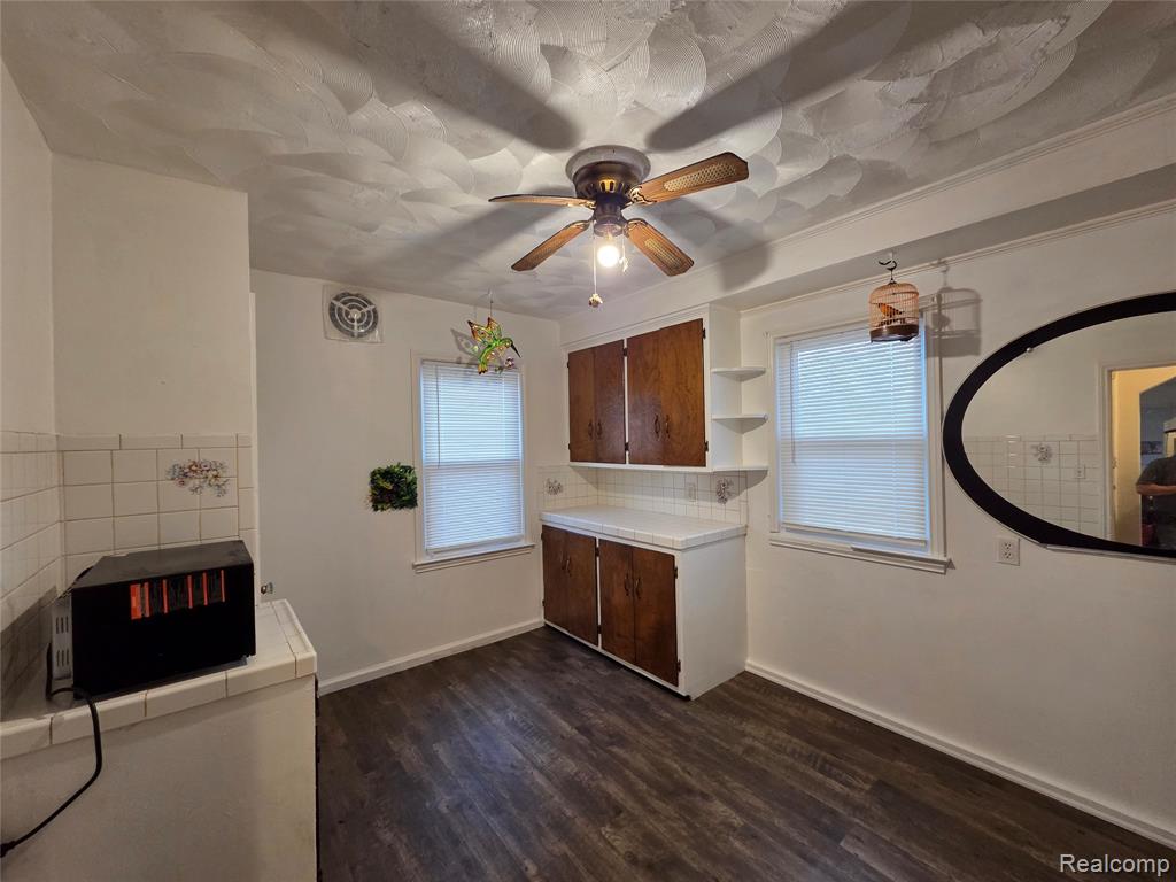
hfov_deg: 106.2
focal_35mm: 13
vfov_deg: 89.9
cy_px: 441
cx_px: 588
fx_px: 442
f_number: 2.2
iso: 250
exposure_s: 1/60
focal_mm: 2.2
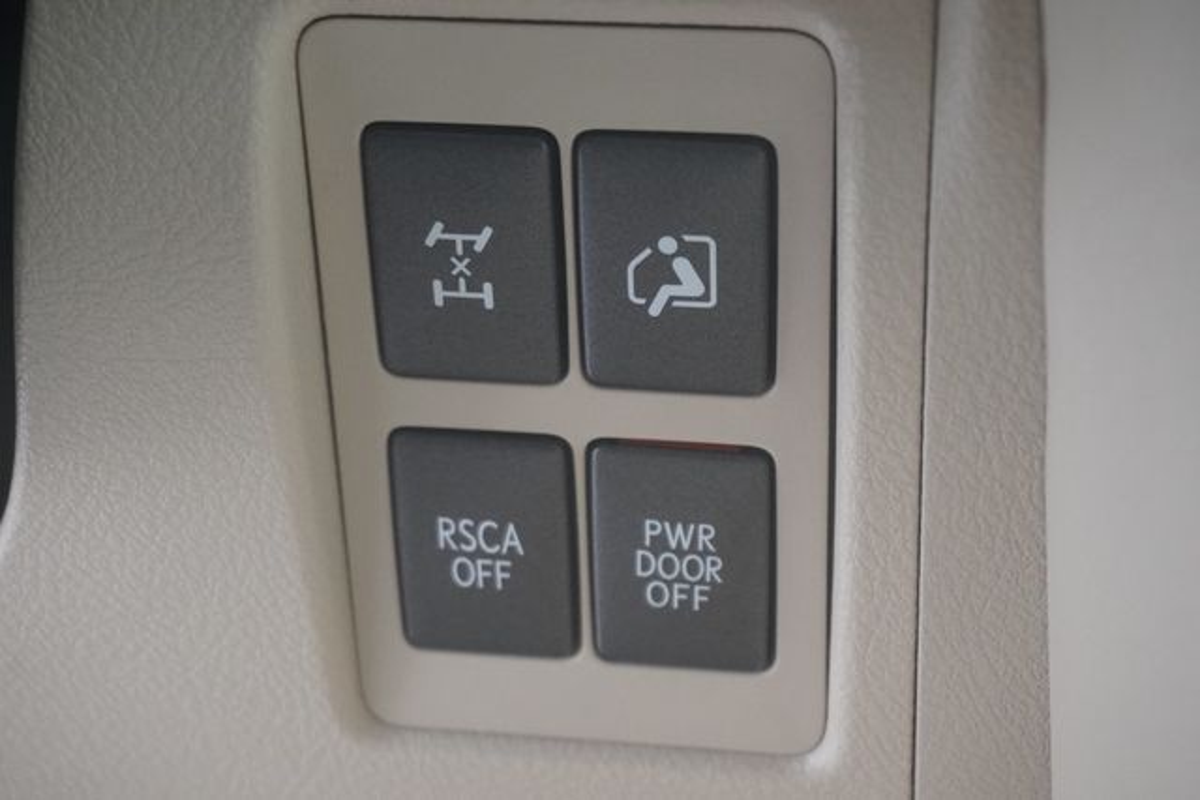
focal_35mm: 72
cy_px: 400
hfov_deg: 28.1
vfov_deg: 18.9
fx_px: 2400
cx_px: 600
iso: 4000
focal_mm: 48
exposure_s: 1/80
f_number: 5.6
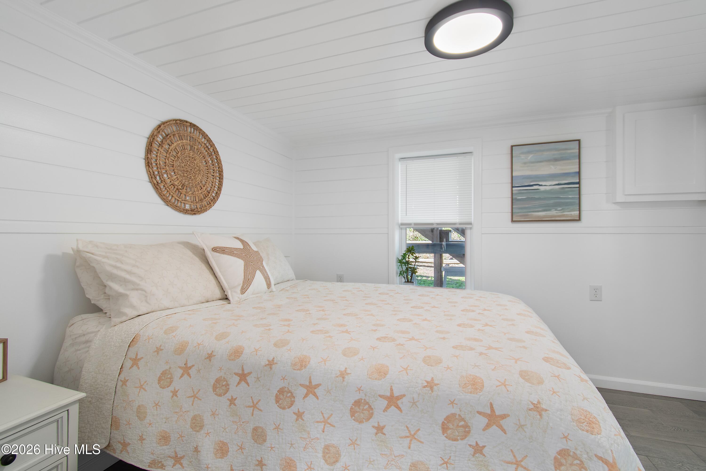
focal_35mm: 15
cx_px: 353
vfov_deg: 77.3
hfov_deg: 100.4
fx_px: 294
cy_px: 236
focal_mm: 10
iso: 100
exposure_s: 1/10
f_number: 4.5
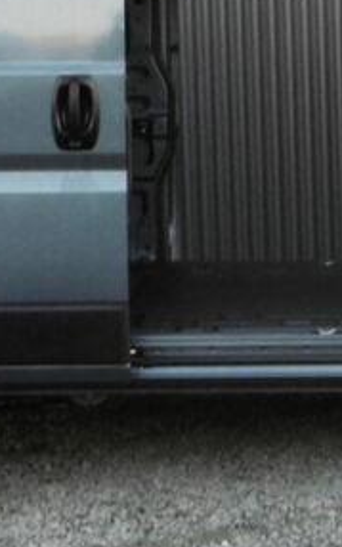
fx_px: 2101
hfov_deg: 9.2
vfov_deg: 14.8
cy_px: 138
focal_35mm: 141
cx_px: 352
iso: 250
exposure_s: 1/60
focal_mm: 6.8
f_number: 3.7
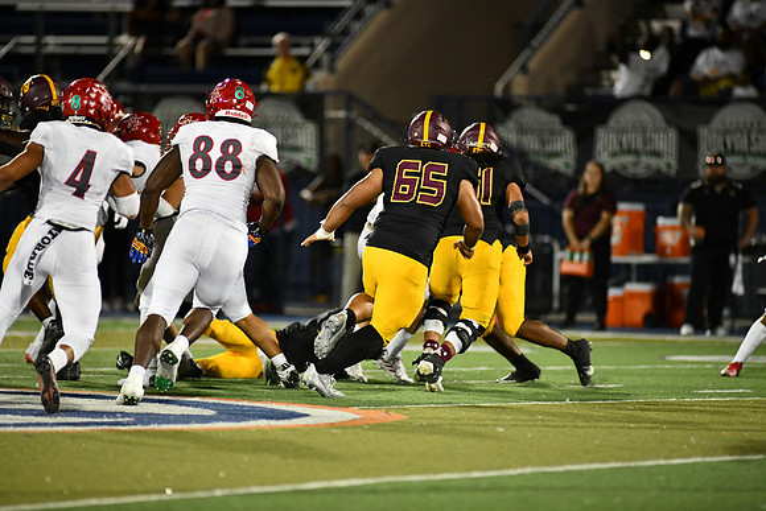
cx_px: 383
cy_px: 256
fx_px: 6385
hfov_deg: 6.9
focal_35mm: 300
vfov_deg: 4.6
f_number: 2.8
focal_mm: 300
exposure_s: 1/1000
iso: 3200
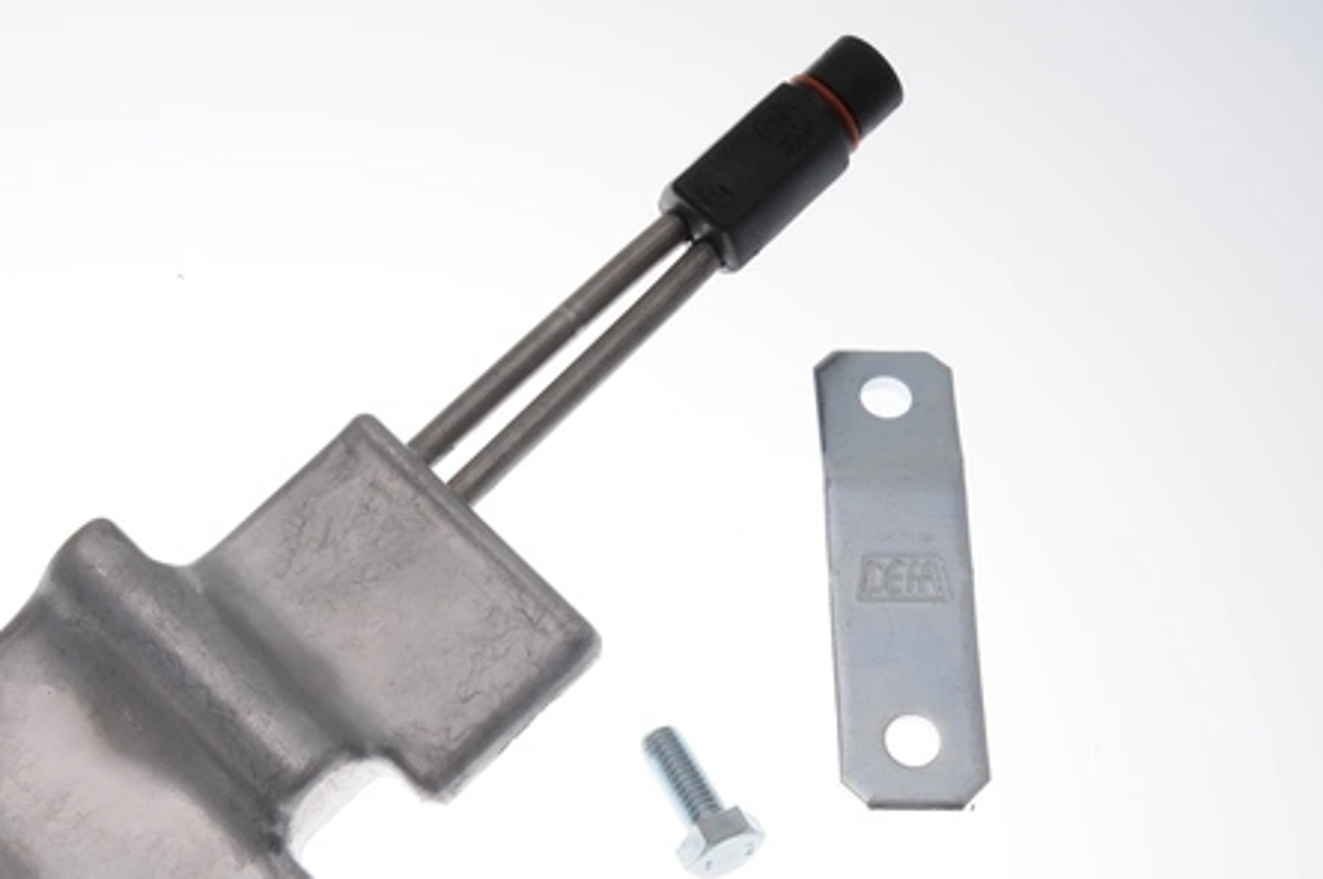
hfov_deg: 26.3
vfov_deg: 17.6
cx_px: 530
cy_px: 586
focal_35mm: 77
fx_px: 2827
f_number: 18
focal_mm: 38
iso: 200
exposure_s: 1/125
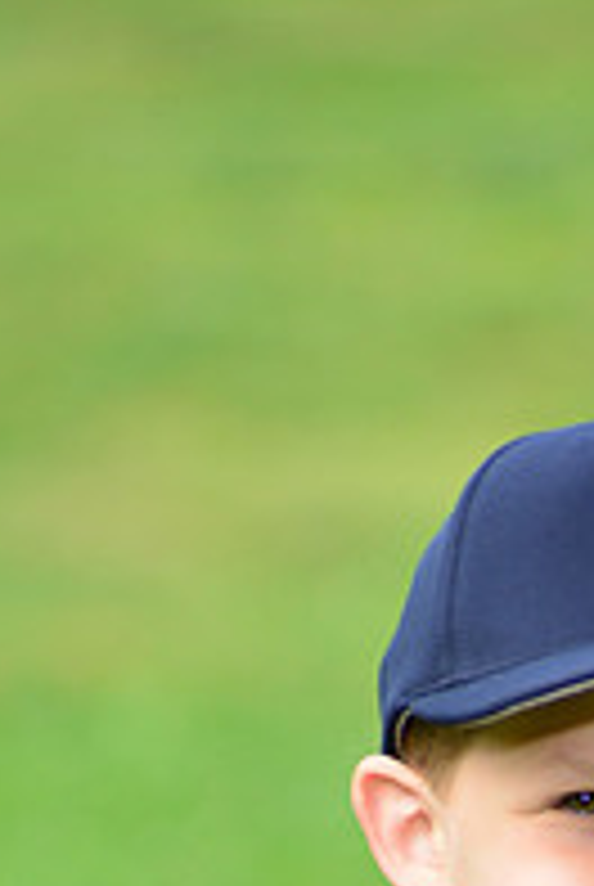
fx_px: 14501
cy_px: 1205
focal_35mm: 588
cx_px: 619
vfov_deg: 3.5
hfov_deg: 2.3
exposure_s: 1/200
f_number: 5.6
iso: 320
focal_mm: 200
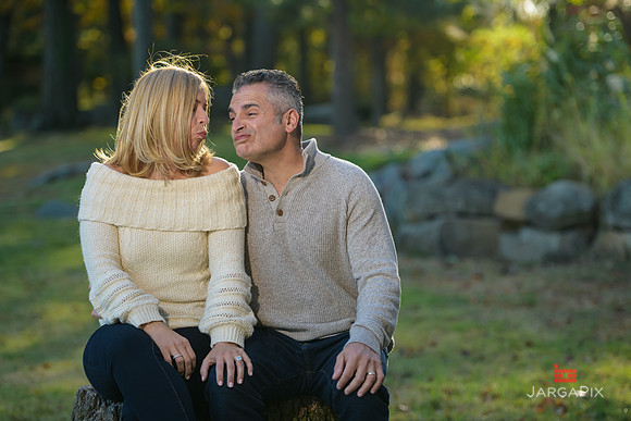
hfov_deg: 18.6
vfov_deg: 12.5
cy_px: 210
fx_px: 1928
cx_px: 316
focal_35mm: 110
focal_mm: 110
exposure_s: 1/500
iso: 200
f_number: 3.2
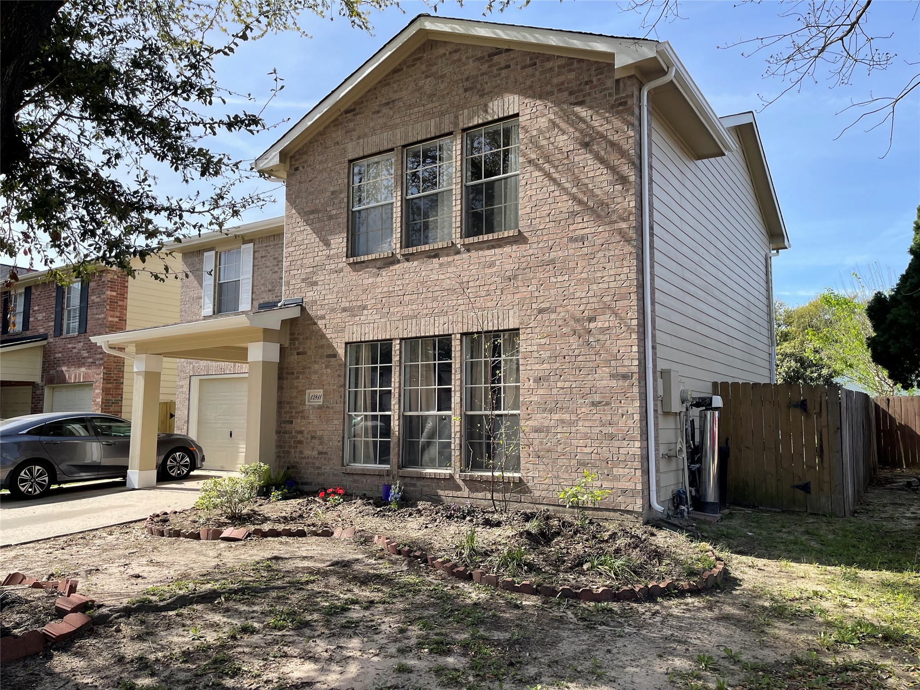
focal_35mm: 25
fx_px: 664
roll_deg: -0.7
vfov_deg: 54.9
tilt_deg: +4.8
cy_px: 345
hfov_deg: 69.4
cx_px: 460
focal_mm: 5.1
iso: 32
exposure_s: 1/1821
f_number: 1.6
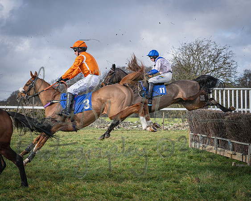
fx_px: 526
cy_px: 143
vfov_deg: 21.5
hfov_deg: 26.4
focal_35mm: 71
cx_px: 54
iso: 400
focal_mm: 35
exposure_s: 1/1600
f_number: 4
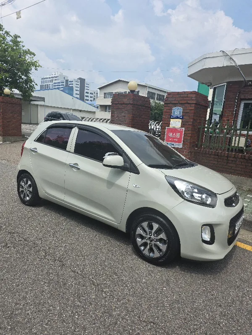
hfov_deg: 58.9
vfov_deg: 73.9
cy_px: 168
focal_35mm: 23
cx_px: 126
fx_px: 223
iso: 80
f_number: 1.7
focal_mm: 6.3
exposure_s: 1/10000
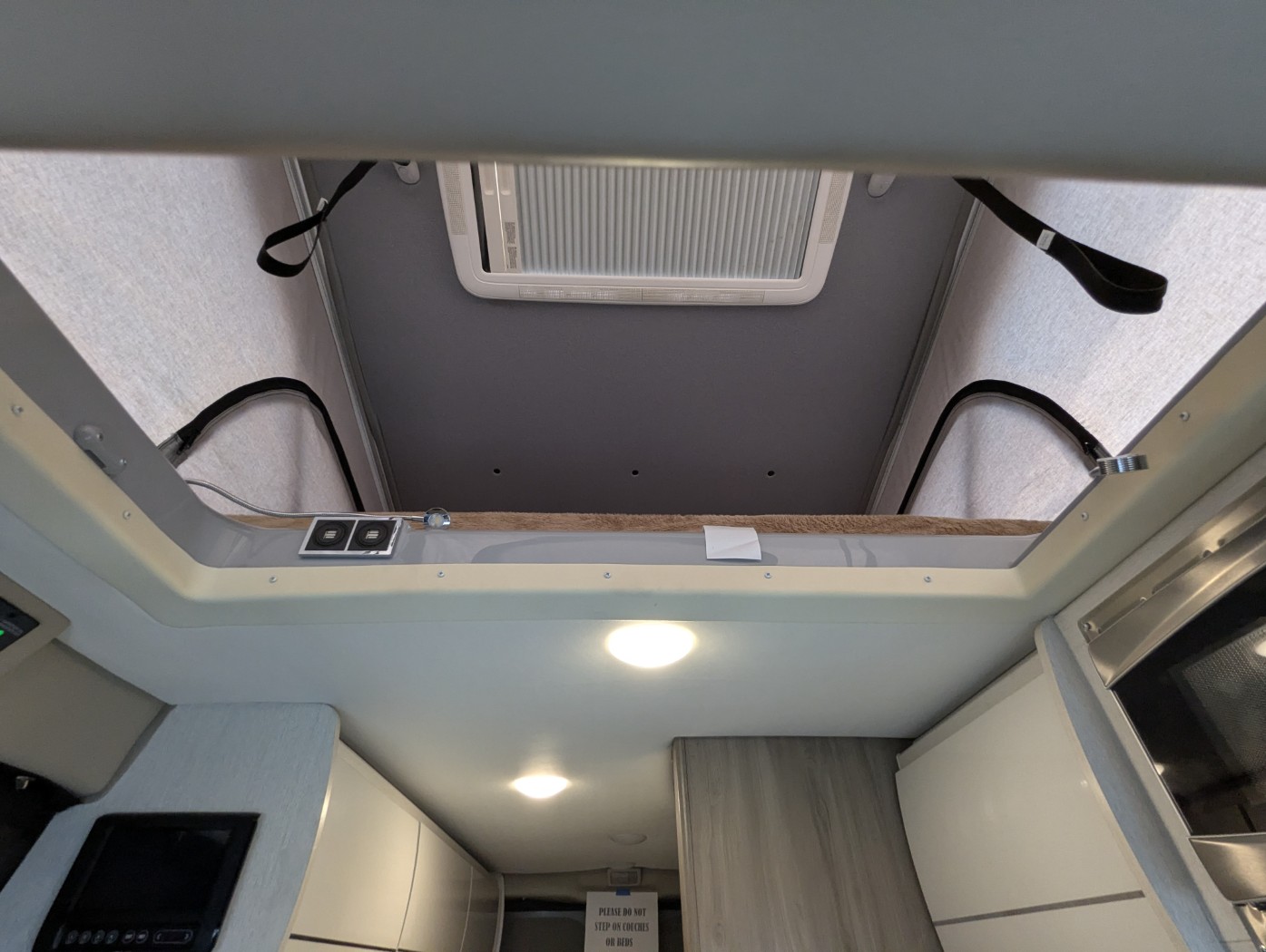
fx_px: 586
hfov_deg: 94.4
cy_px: 476
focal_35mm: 16
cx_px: 633
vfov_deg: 78.2
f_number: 2.2
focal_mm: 2.35
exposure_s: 1/147
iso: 184
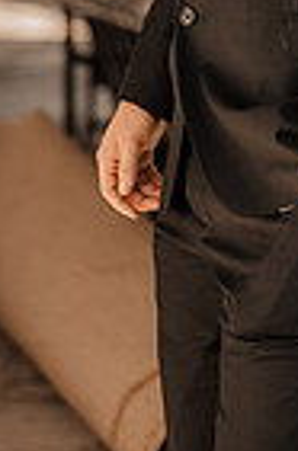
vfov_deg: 12.3
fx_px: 2001
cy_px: -202
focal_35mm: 160
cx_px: 312
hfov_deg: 8.5
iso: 100
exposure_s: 1/1600
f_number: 1.4
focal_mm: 50
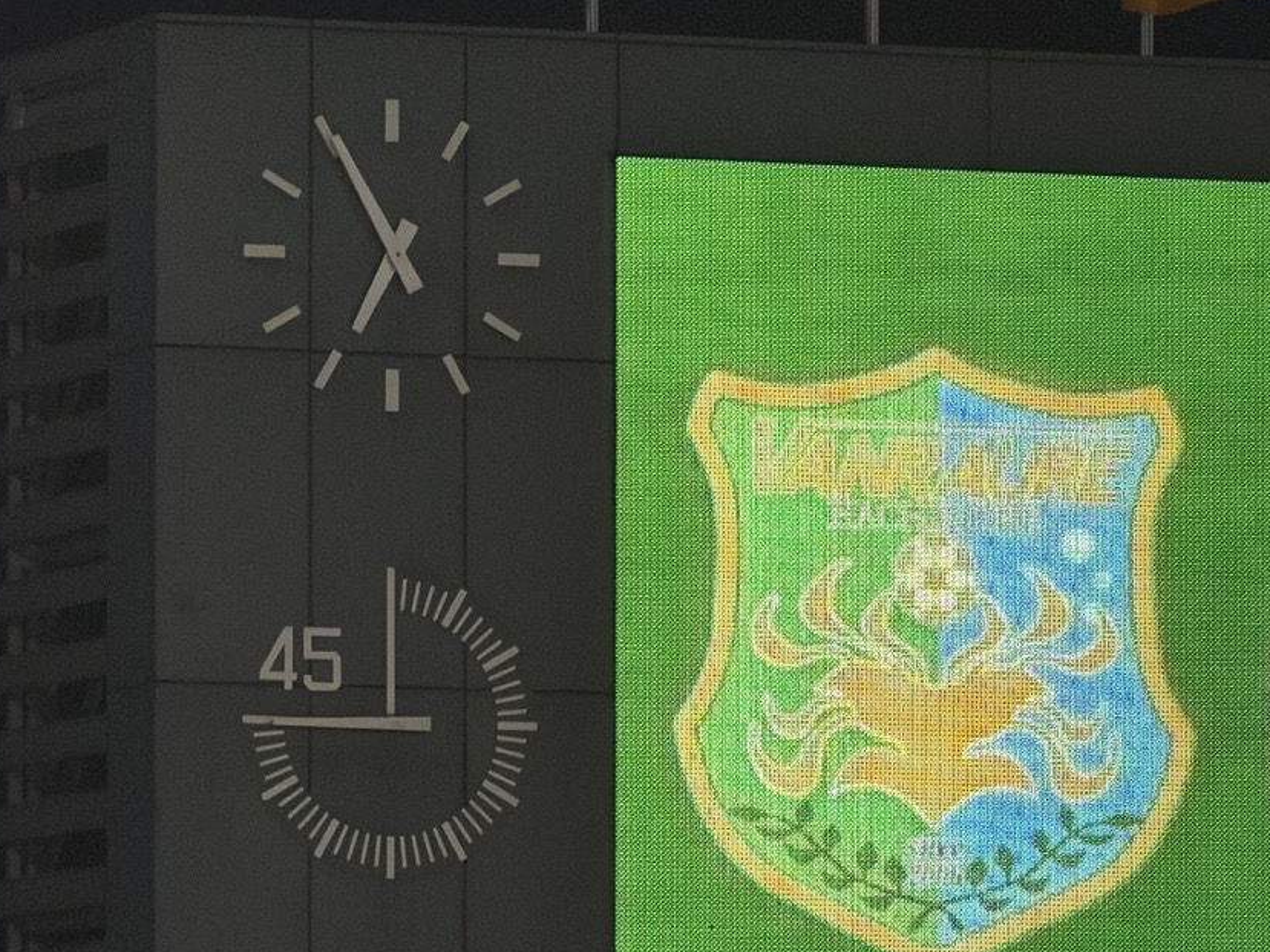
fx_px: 15925
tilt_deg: +3.1
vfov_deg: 3.4
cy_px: 727
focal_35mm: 434
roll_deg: -0.1
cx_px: 1210
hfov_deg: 4.6
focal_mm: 16.89
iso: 80
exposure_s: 1/120
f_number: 2.8
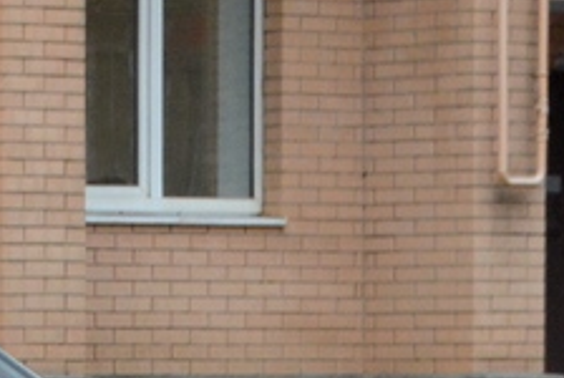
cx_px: -209
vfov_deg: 3.9
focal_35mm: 353
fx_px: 5538
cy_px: 348
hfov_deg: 5.8
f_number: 4.5
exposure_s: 1/60
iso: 800
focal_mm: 44
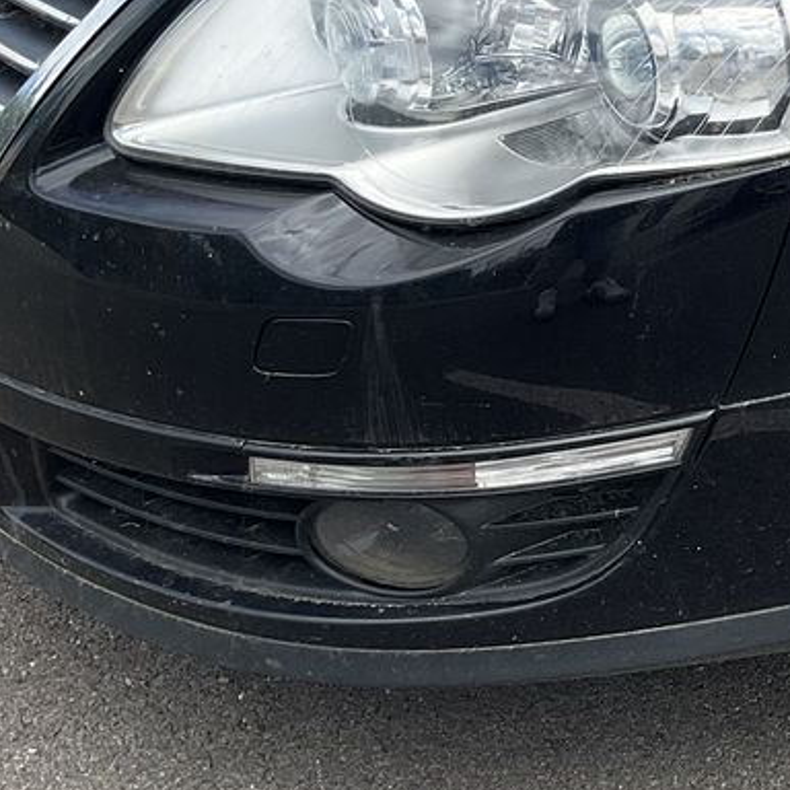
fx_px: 2066
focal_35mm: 80
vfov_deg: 21.5
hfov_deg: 19.7
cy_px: 198
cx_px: 1068
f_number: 1.8
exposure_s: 1/829
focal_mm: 3
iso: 25
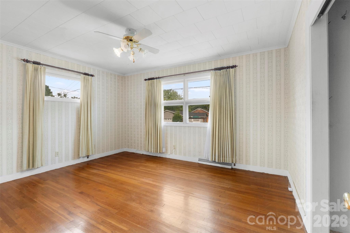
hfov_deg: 95.0
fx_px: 160
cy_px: 116
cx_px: 175
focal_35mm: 16
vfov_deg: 72.0
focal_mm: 11
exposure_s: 1/5
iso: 250
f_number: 9
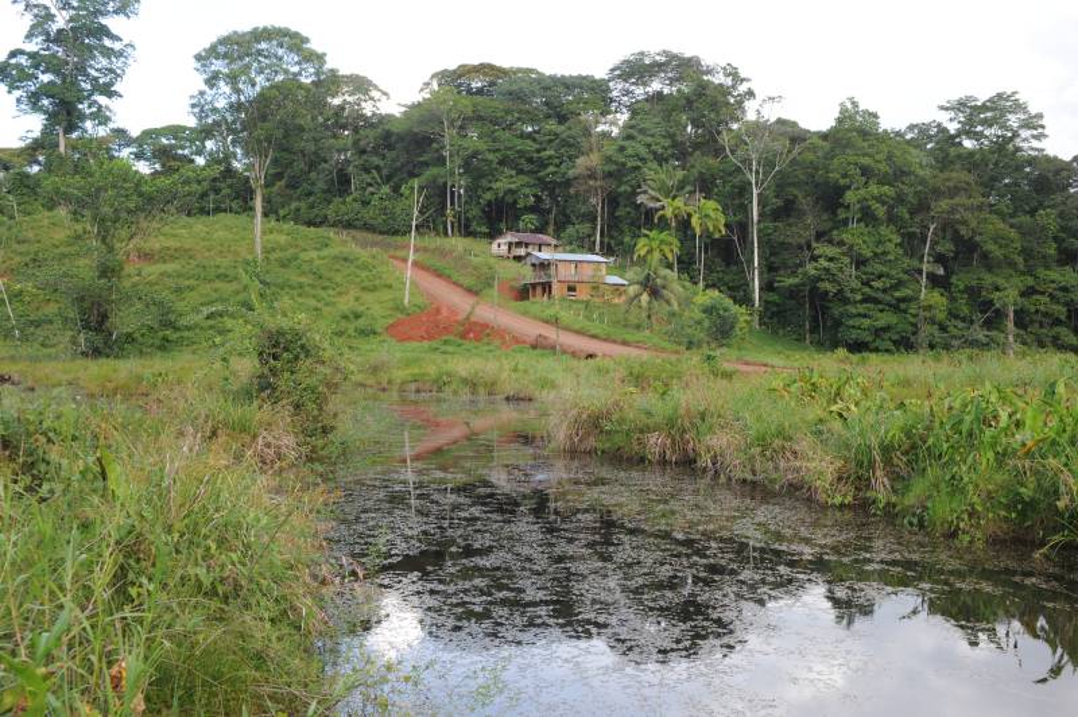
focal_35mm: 38
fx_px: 1137
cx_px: 539
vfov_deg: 35.0
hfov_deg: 50.7
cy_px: 358
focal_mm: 38
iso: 320
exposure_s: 1/125
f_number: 8
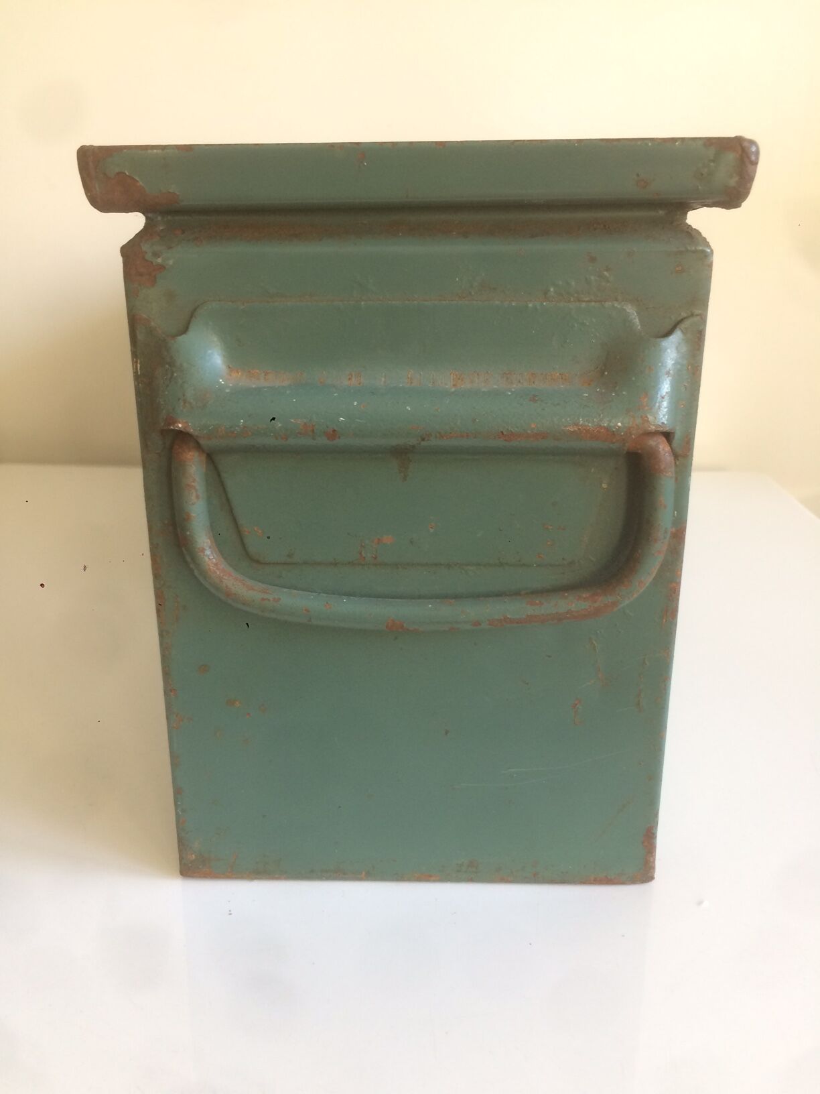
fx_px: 916
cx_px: 410
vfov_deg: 61.7
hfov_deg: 48.2
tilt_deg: -21.5
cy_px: 547
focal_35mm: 29
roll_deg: +1.6
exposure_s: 1/33
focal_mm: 4.15
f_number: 2.2
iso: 100
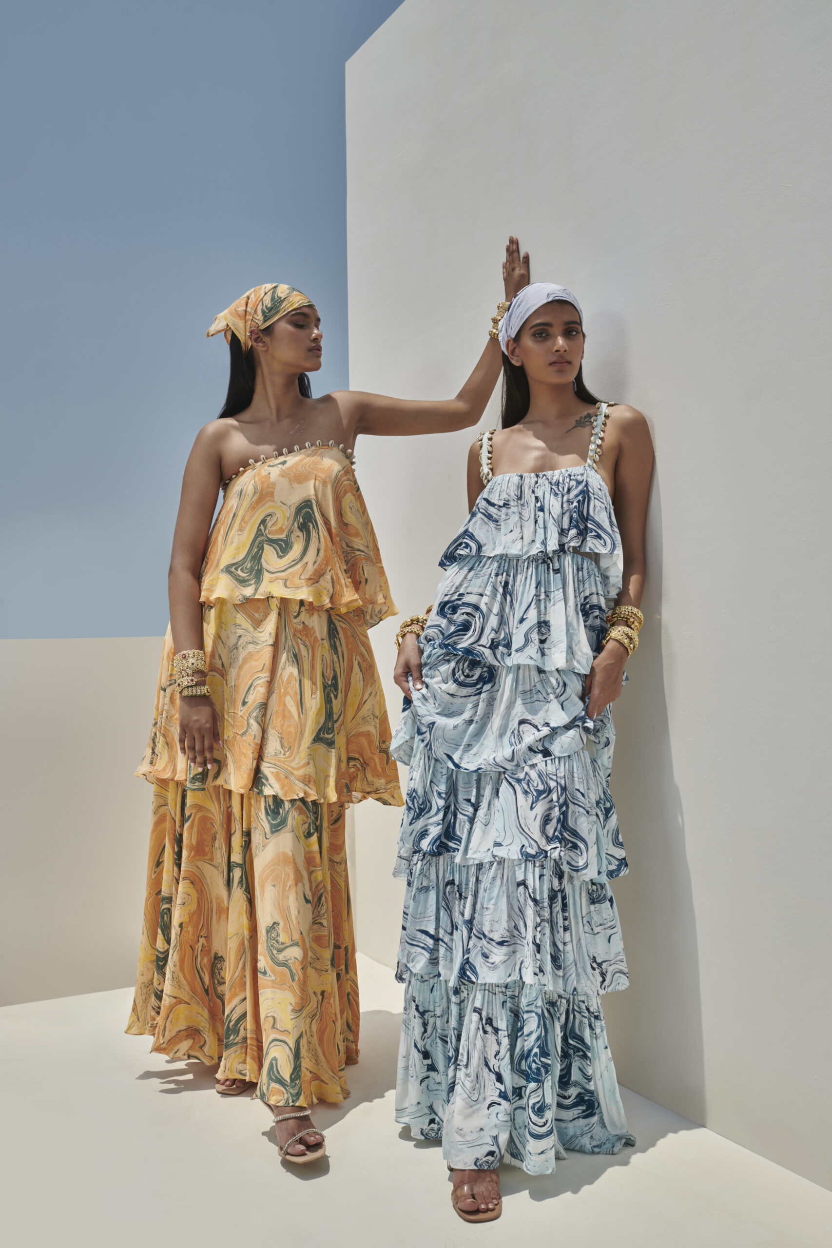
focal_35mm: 35
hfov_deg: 37.9
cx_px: 416
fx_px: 1213
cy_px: 624
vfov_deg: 54.4
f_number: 14
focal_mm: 35
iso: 125
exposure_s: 1/200
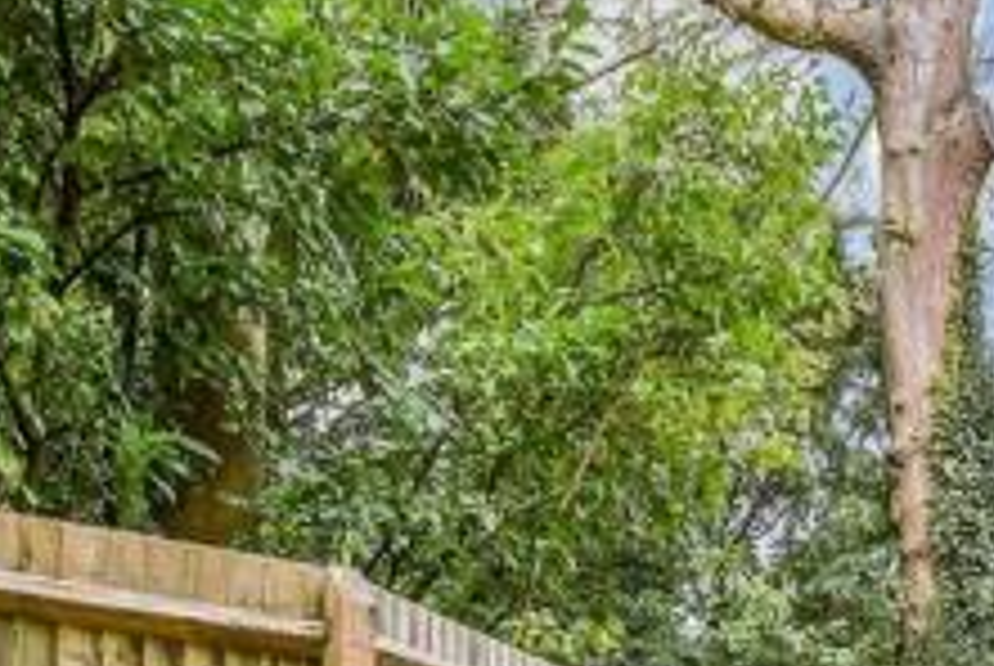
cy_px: 929
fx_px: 2046
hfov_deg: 27.1
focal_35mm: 74
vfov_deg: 17.1
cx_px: 690
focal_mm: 17
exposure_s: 1/80
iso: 160
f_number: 8
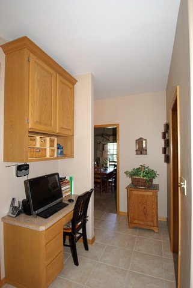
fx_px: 144
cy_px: 144
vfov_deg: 89.9
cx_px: 96
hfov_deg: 67.5
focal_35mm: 18
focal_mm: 11.88
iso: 100
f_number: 4
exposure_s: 1/20
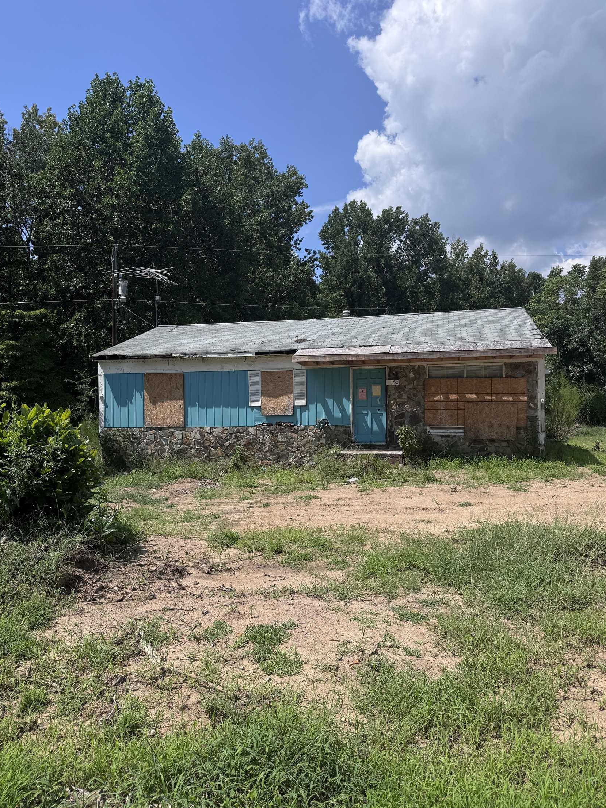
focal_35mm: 25
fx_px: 584
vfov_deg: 69.4
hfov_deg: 54.9
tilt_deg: +0.5
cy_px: 404
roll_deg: +2.0
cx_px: 306
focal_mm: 6.76
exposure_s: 1/4950
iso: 80
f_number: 1.78
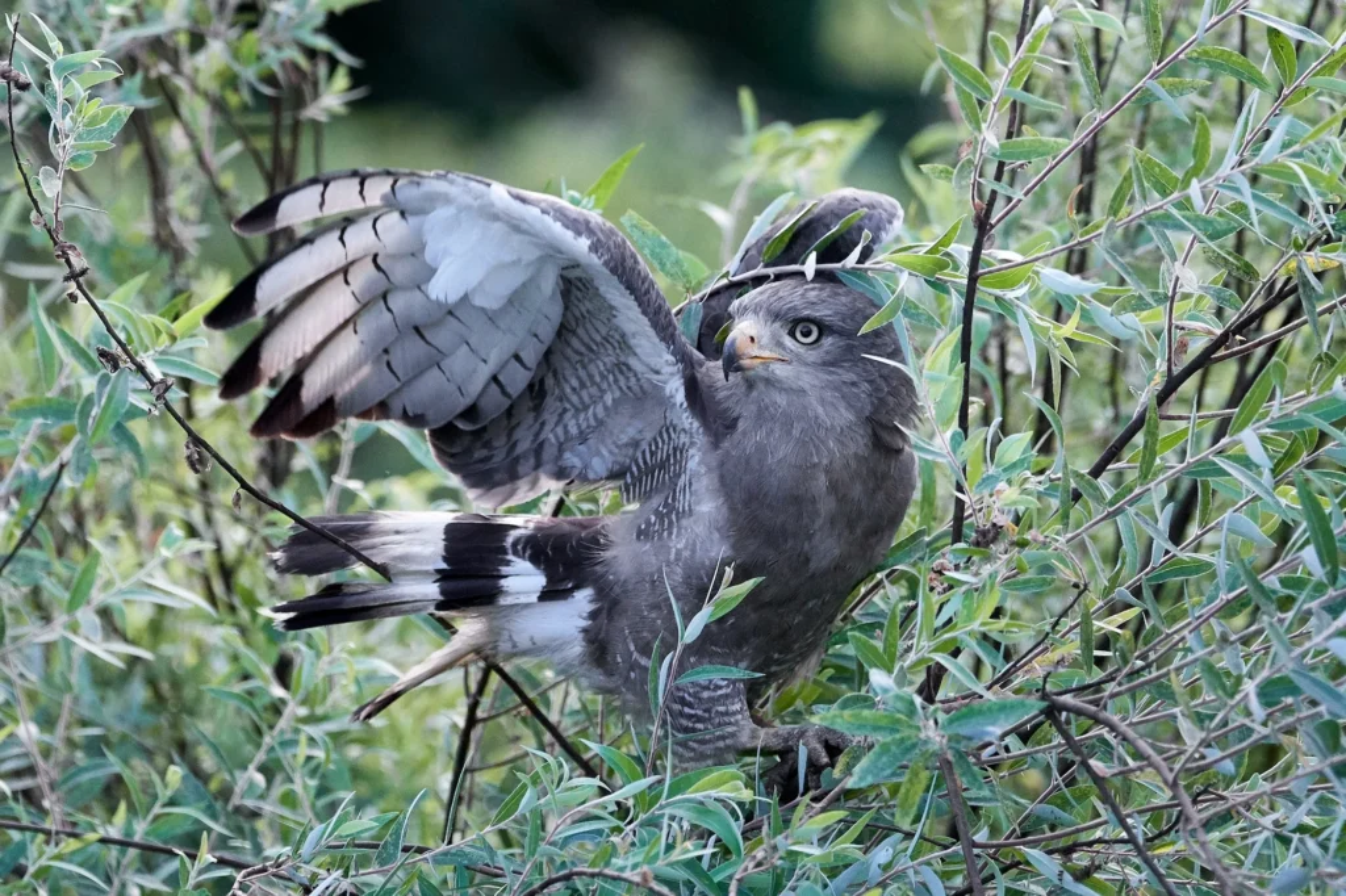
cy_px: 448
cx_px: 673
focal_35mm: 750
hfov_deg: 2.8
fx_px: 28031
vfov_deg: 1.8
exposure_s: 1/2000
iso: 2000
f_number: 4
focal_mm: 500
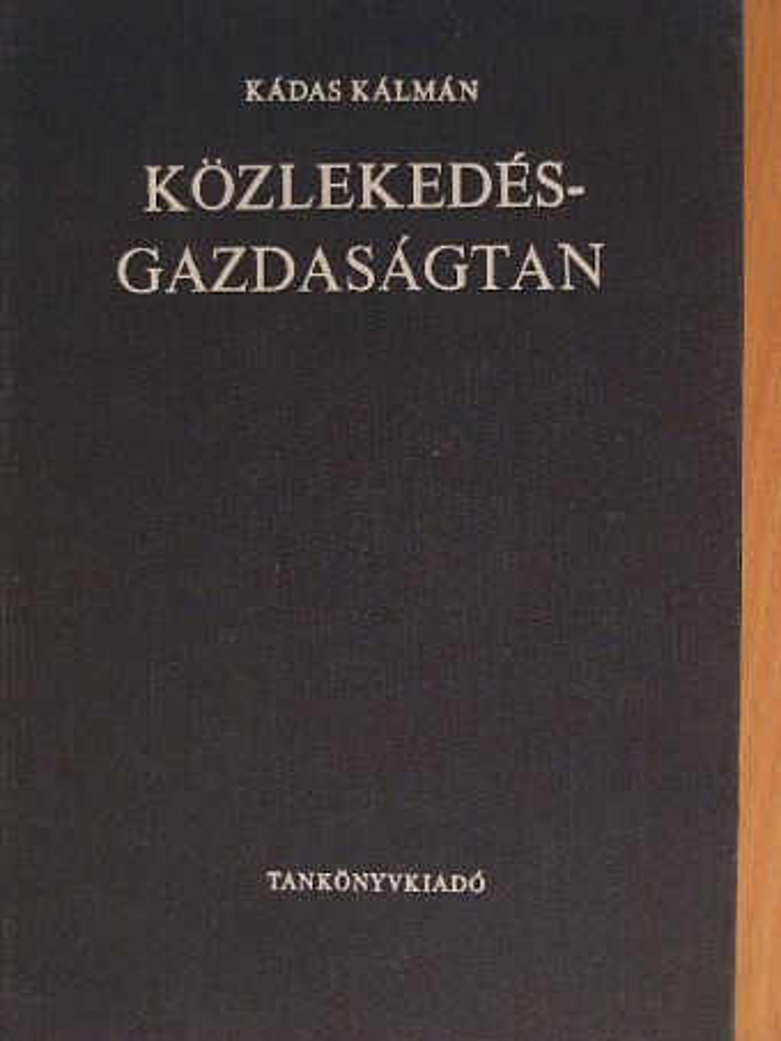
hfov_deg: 18.7
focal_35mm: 79
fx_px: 2375
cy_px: 520
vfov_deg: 24.7
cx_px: 390
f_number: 3.5
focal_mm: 13.2
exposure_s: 1/30.2
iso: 180
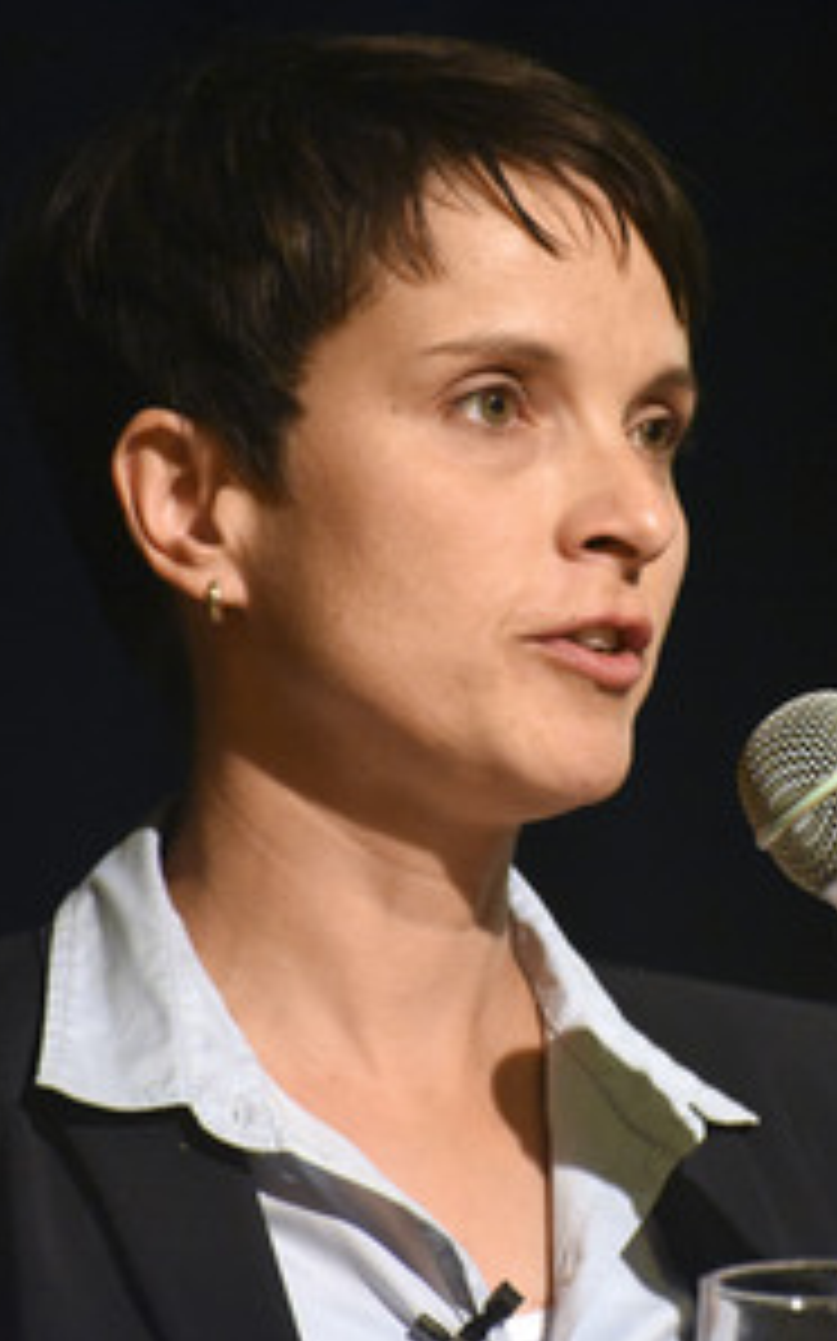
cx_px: 691
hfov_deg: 2.8
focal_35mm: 463
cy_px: 670
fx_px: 16915
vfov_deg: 4.5
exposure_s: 1/200
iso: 12800
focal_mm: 300
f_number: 5.6
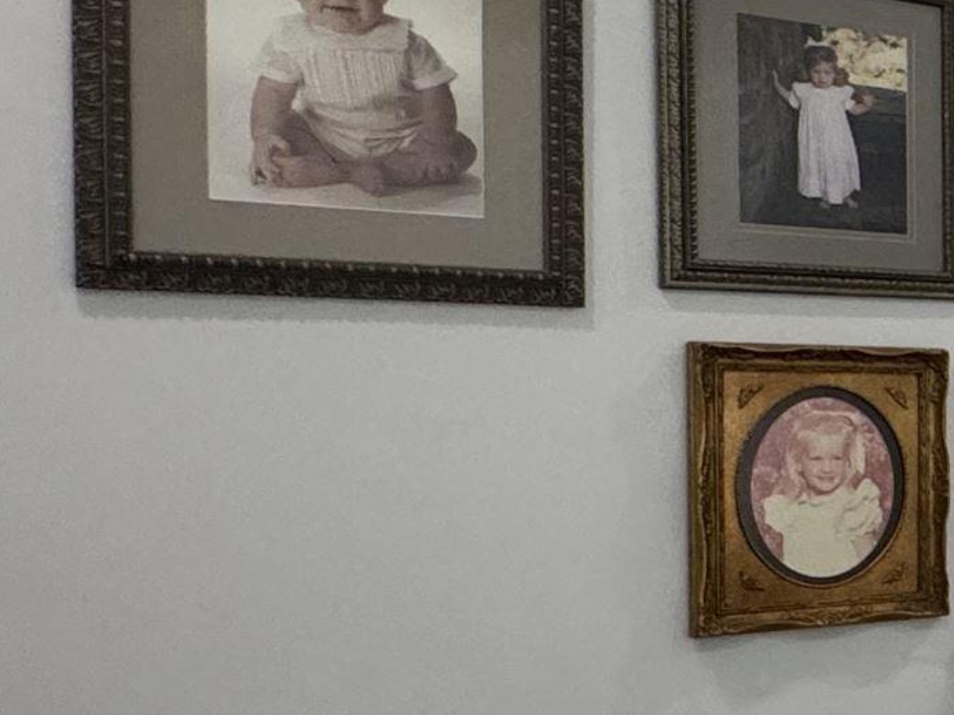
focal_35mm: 62
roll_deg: +0.8
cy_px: 452
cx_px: 1768
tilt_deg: -1.7
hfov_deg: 20.5
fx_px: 1708
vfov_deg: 23.6
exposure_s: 1/120
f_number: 2.2
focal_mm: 2.22
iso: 250
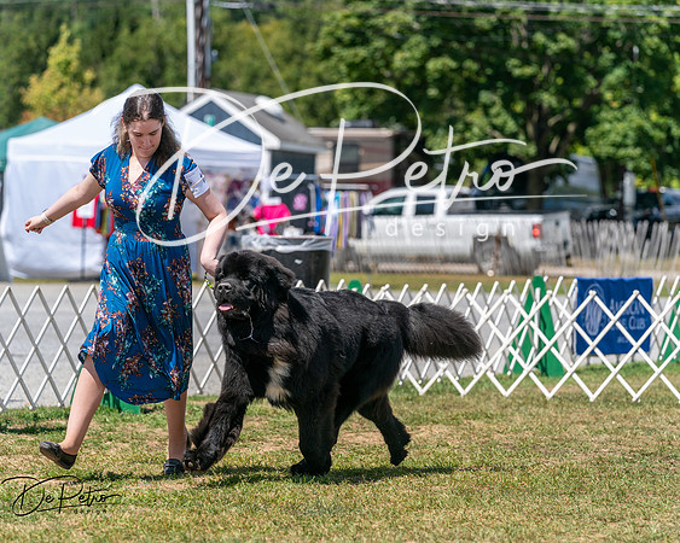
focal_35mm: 155
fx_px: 3127
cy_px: 272
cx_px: 340
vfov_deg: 9.9
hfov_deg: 12.4
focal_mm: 138
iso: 200
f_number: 4.5
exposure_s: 1/1600
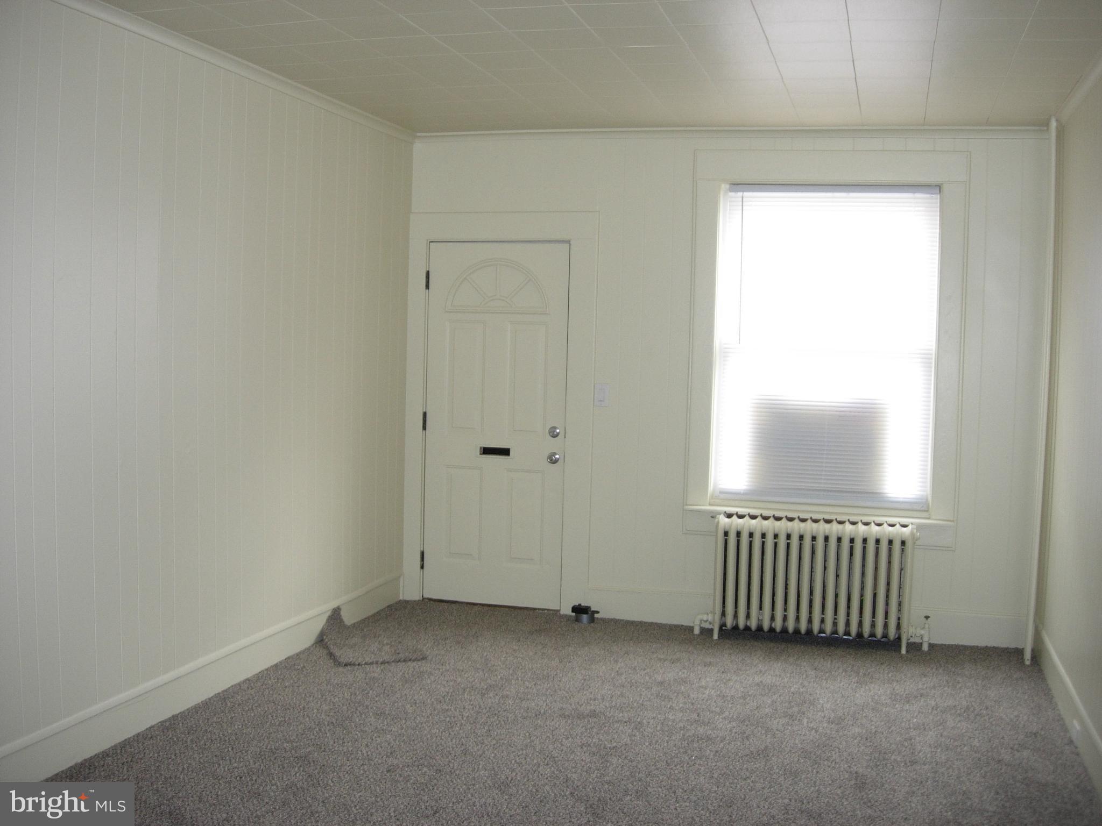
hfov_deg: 49.0
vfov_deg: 37.7
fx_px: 1210
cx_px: 551
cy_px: 413
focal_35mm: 38
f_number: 2.8
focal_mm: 7.8
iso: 79
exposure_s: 1/32
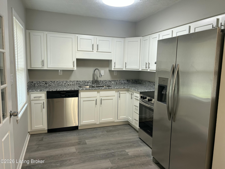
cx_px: 112
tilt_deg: -6.6
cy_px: 84
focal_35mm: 26
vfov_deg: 53.1
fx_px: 169
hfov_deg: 67.3
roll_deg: -1.0
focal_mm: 5.7
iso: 125
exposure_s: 1/120
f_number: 1.5
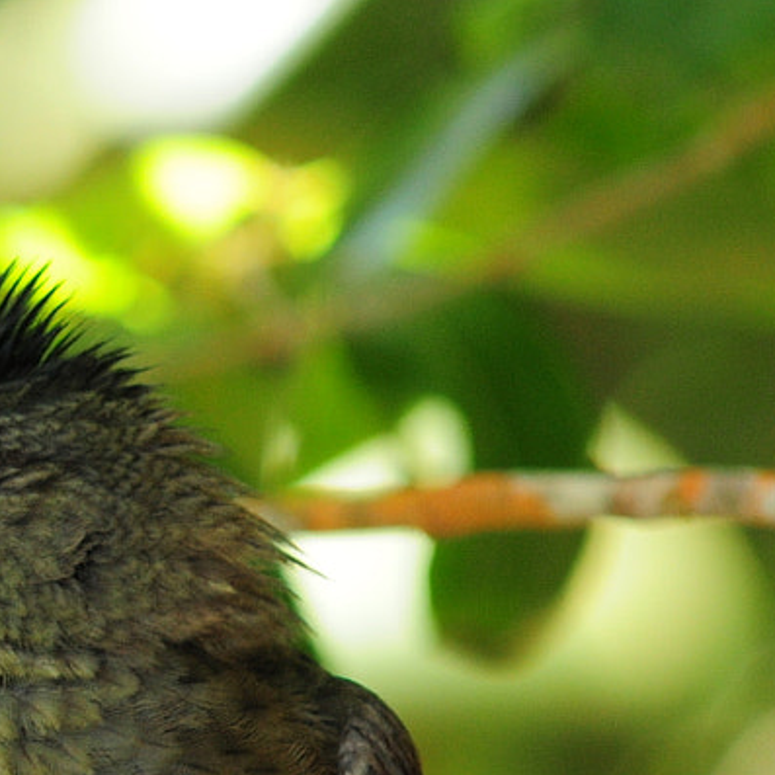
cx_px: -695
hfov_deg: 1.7
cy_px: 1036
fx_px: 26014
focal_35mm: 1027
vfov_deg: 1.7
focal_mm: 200
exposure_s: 1/80
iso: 400
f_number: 5
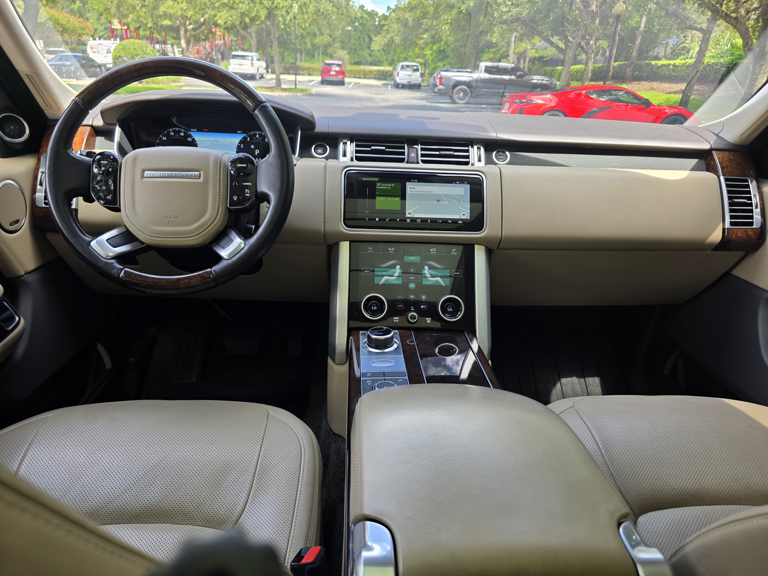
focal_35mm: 23
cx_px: 384
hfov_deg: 73.9
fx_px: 510
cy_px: 288
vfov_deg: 58.9
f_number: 1.7
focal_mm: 6.3
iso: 16
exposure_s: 1/100
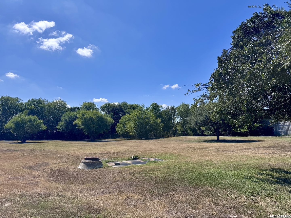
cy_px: 109
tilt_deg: +5.2
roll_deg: -0.2
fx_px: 202
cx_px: 146
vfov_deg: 56.8
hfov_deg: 71.6
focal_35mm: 24
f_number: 1.78
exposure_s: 1/7937
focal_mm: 6.76
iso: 80
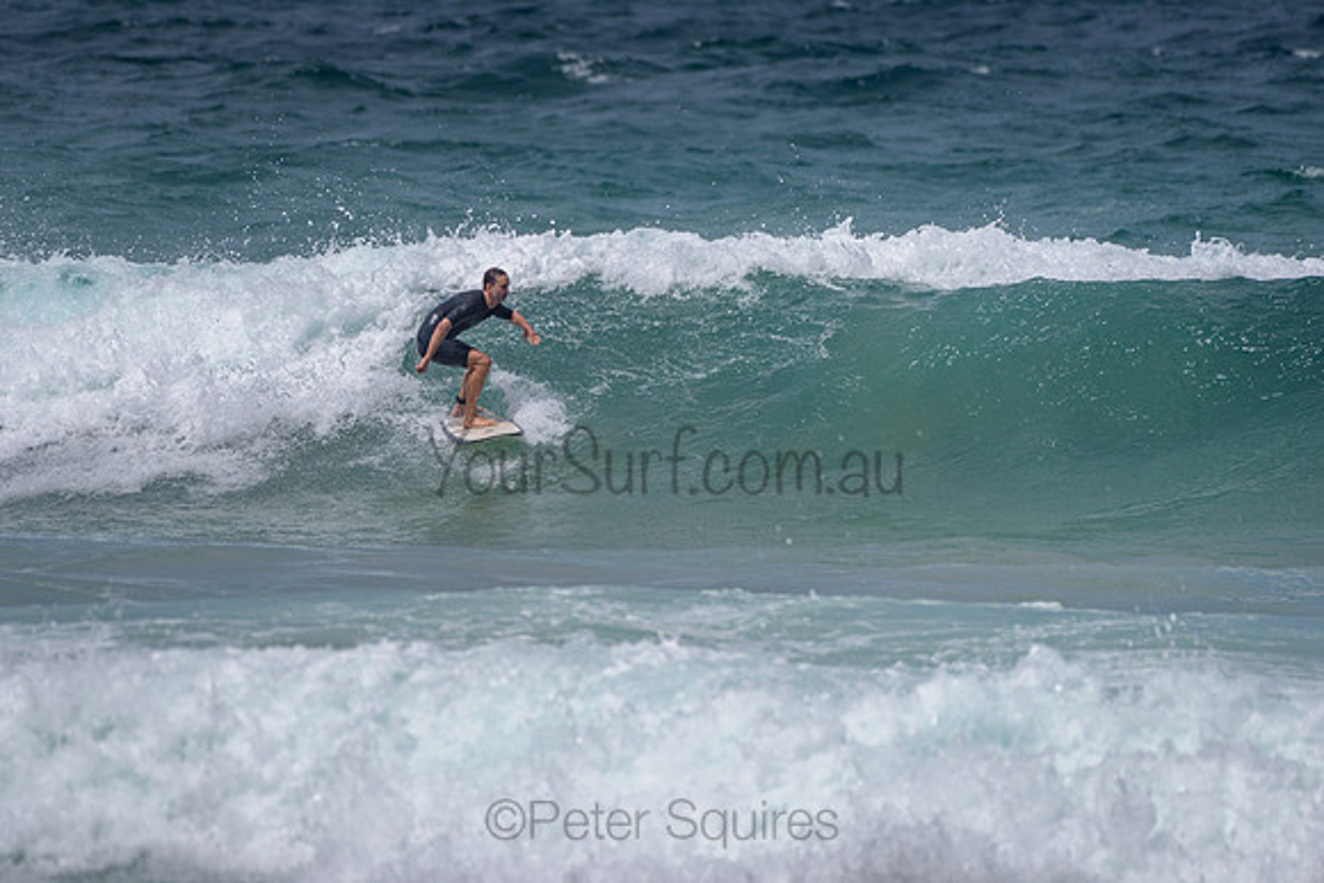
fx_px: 22562
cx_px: 542
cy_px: 378
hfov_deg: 3.4
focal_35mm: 613
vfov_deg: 2.2
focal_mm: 500
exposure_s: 1/2000
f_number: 5.6
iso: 64
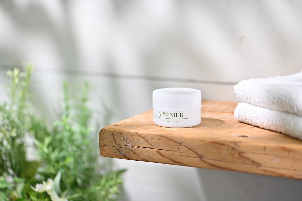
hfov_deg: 19.5
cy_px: 100
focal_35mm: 105
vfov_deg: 13.0
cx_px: 151
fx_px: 880
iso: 100
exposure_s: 1/160
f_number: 4
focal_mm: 105
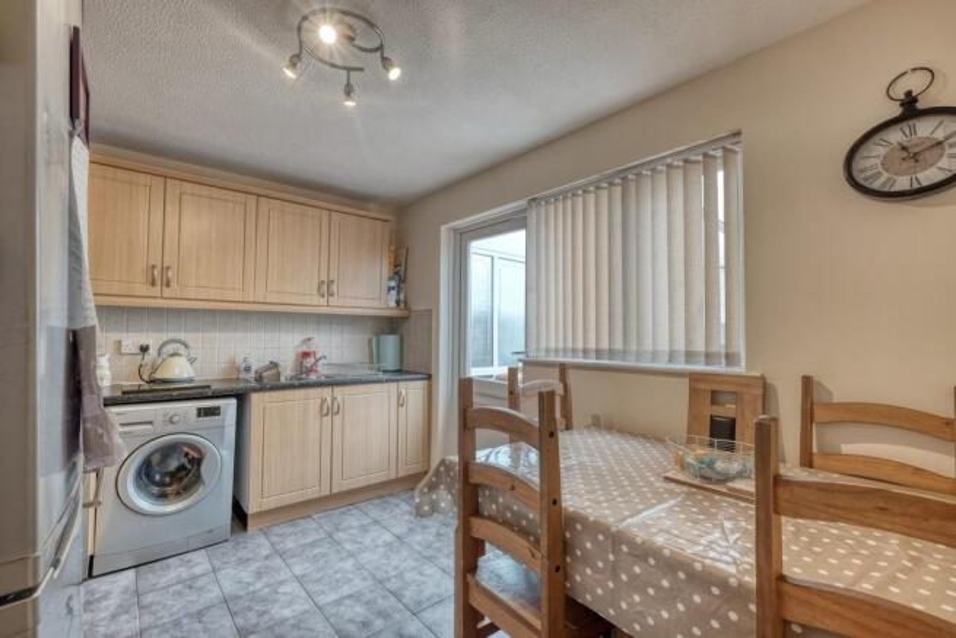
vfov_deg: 77.4
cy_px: 319
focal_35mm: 15
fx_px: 398
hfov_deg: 100.4
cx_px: 478
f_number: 8
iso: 250
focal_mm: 10
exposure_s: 1/5
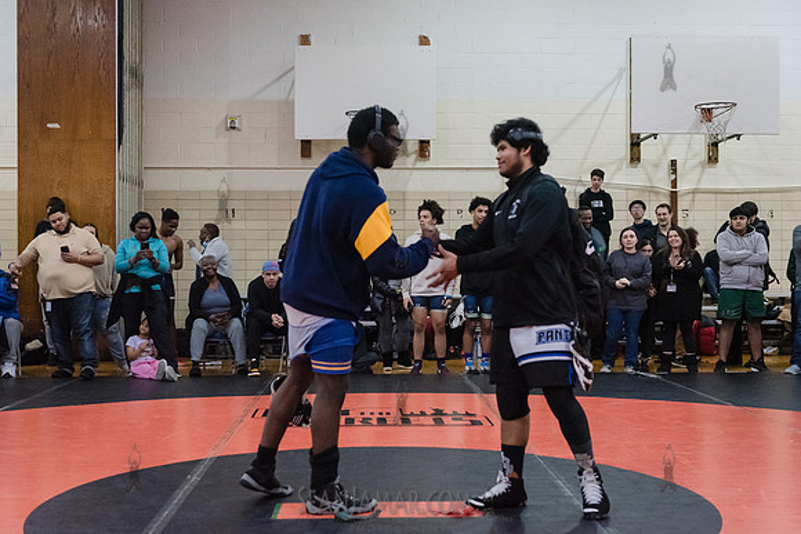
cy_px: 266
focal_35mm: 47
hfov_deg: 42.1
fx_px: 1041
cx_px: 415
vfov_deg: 28.8
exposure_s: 1/200
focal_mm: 44
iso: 8000
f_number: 3.2
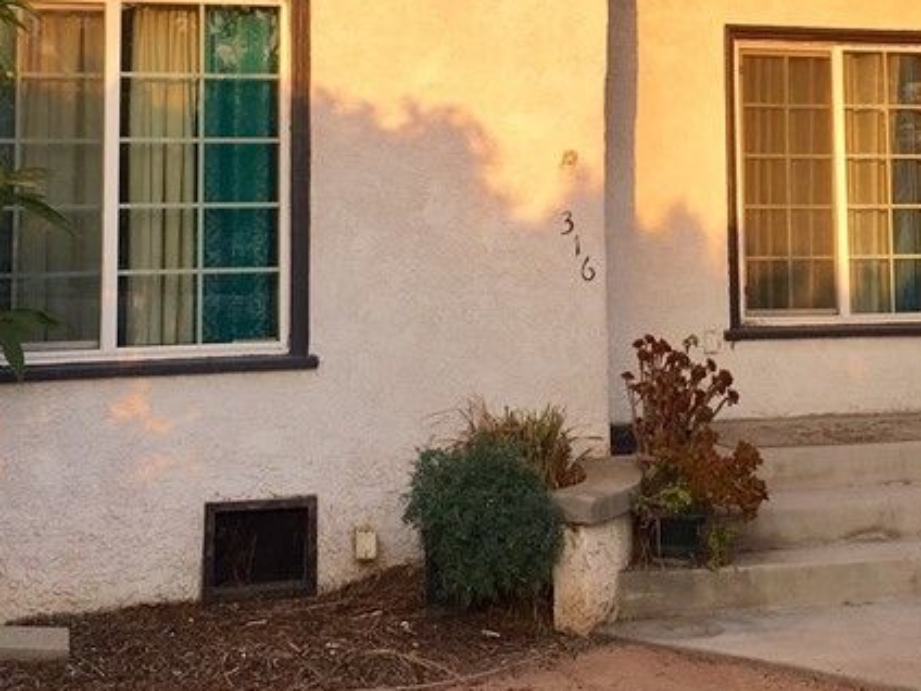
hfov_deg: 27.6
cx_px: 604
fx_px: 1862
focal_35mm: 70
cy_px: 46
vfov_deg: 20.5
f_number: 2.2
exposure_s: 1/260
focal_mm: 4.15
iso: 25
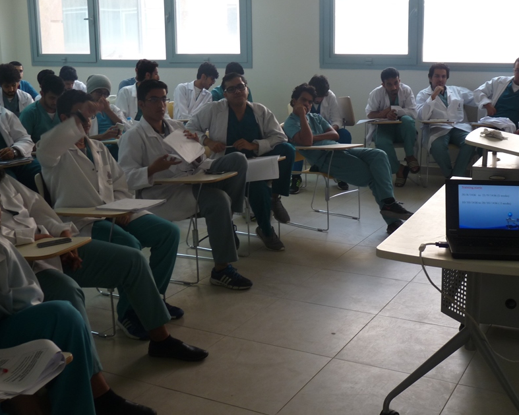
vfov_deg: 32.0
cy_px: 172
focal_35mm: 47
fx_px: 722
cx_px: 299
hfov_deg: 39.5
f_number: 3
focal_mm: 6.5
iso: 100
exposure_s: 1/30
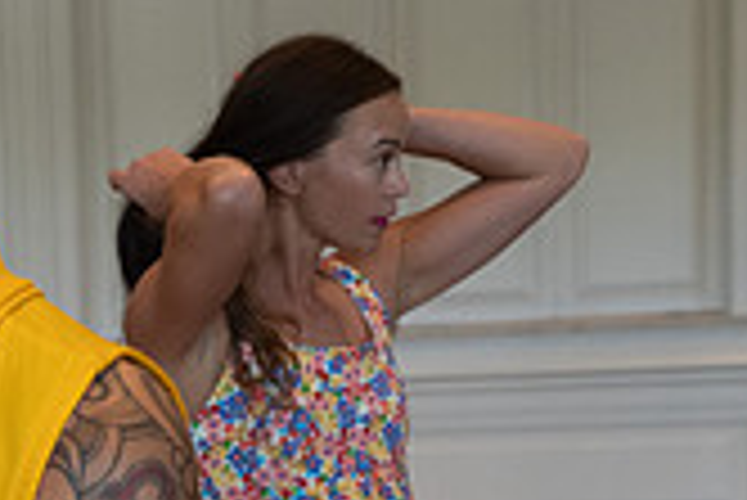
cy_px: 651
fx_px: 2534
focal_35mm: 122
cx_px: -369
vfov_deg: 11.0
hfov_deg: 15.5
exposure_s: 1/200
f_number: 4
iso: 1600
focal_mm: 35
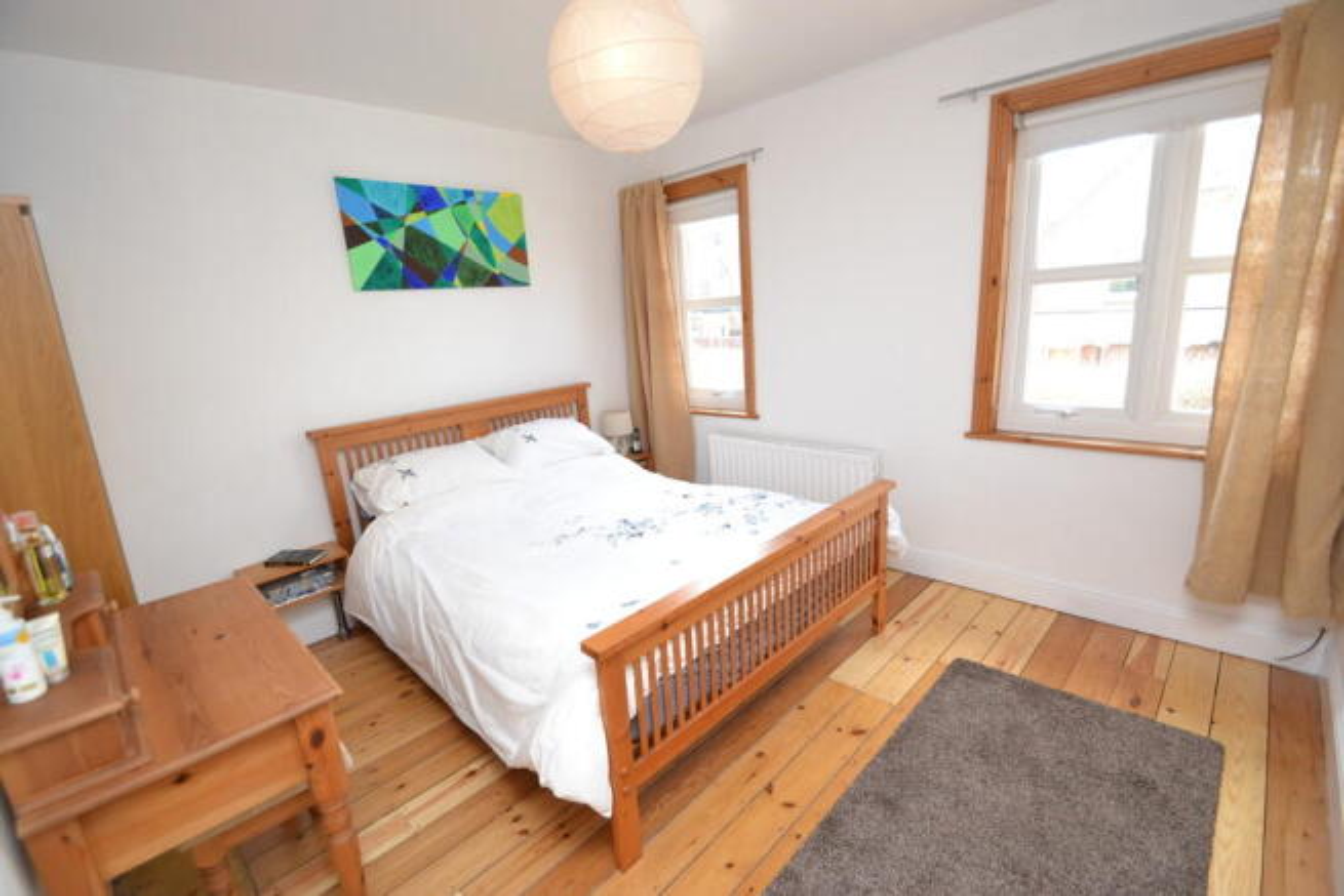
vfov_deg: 77.4
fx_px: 560
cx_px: 672
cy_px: 448
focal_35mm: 15
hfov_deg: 100.4
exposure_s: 1/80
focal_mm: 10
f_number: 4.5
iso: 400
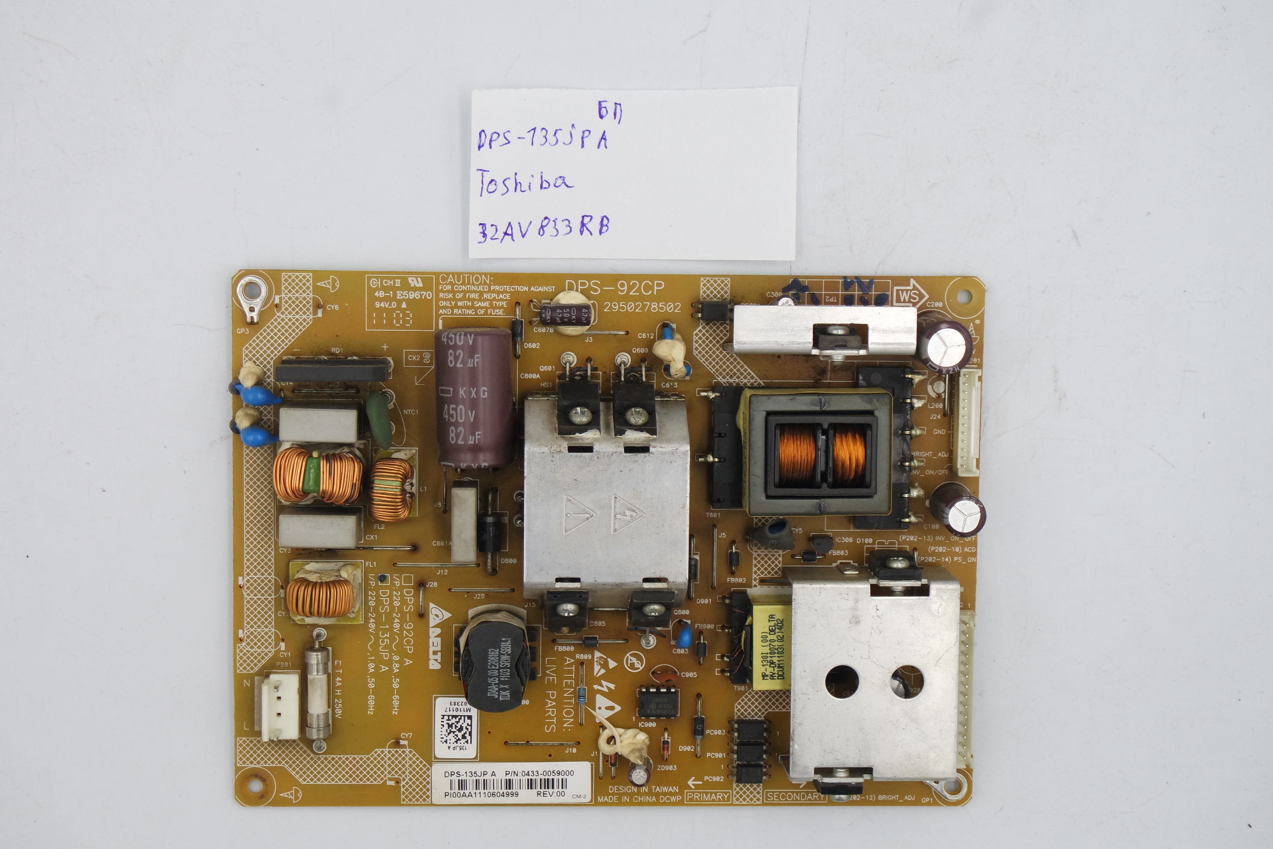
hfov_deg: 33.9
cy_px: 424
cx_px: 636
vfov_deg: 23.0
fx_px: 2086
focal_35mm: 59
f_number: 5
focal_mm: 22
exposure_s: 1/125
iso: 200
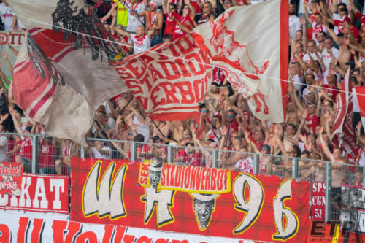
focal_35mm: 600
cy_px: 122
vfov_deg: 2.3
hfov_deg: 3.4
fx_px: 6081
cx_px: 182
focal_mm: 220
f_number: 4
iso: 800
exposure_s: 1/400
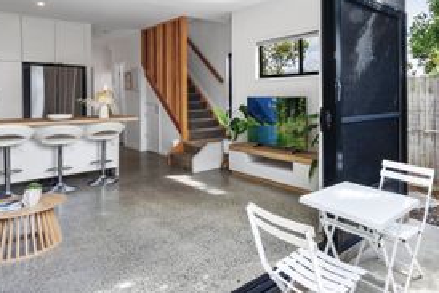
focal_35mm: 24
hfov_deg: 72.4
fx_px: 293
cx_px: 277
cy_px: 108
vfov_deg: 52.6
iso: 100
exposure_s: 1/20
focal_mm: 14
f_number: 11
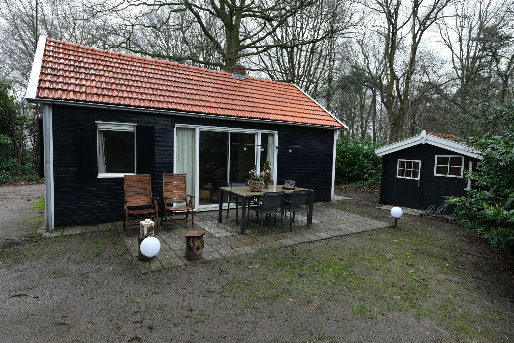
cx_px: 257
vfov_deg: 77.3
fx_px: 214
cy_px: 172
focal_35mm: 15
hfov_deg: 100.4
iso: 250
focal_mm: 10
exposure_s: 1/100
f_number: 5
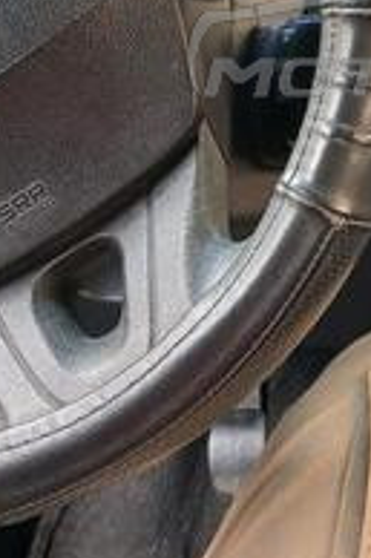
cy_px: 39
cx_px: 440
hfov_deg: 14.5
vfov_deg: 21.8
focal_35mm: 91
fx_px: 1409
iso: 64
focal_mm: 3.98
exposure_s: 1/50
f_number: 1.8
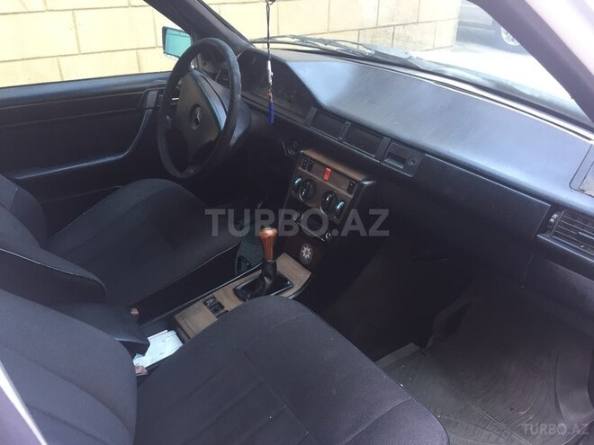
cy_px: 222
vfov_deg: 48.2
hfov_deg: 61.7
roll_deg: -0.3
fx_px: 498
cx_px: 297
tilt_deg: -29.6
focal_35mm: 29
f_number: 2.2
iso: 32
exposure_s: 1/33
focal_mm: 4.15
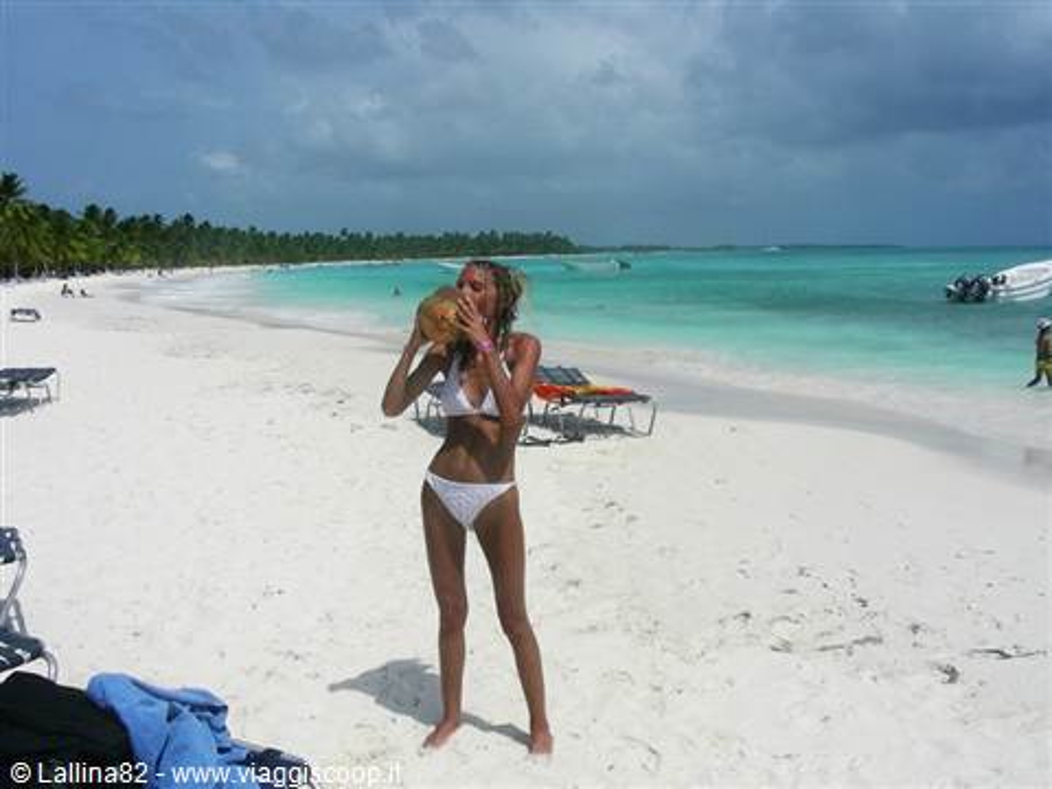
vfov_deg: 37.7
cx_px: 526
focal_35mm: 38
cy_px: 394
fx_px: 1155
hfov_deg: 49.0
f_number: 6.8
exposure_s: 1/784
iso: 50
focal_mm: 6.3
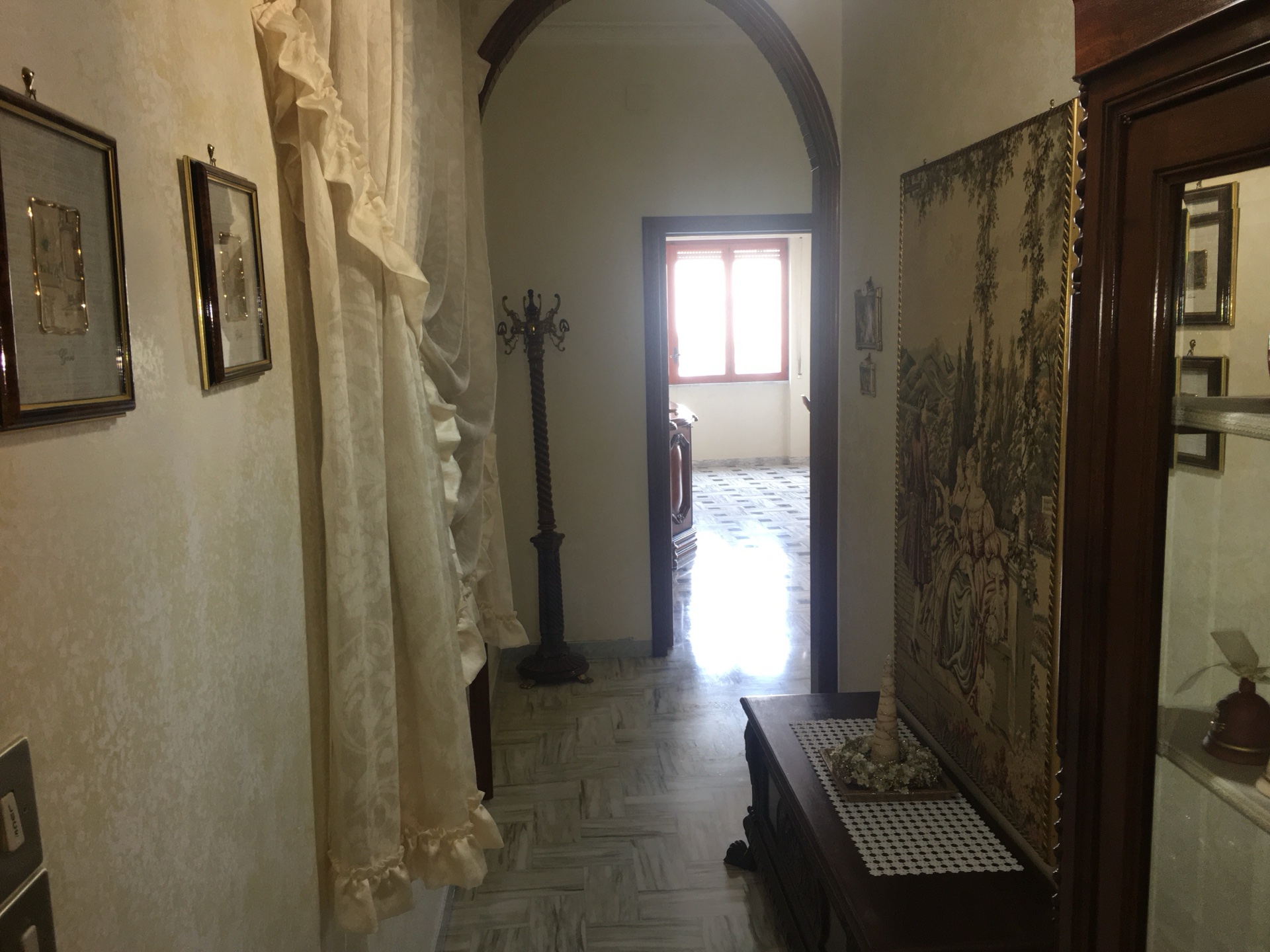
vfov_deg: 48.2
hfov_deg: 61.7
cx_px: 635
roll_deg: +1.4
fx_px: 1064
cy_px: 476
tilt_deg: -7.9
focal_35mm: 29
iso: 64
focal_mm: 4.15
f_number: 2.2
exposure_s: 1/33
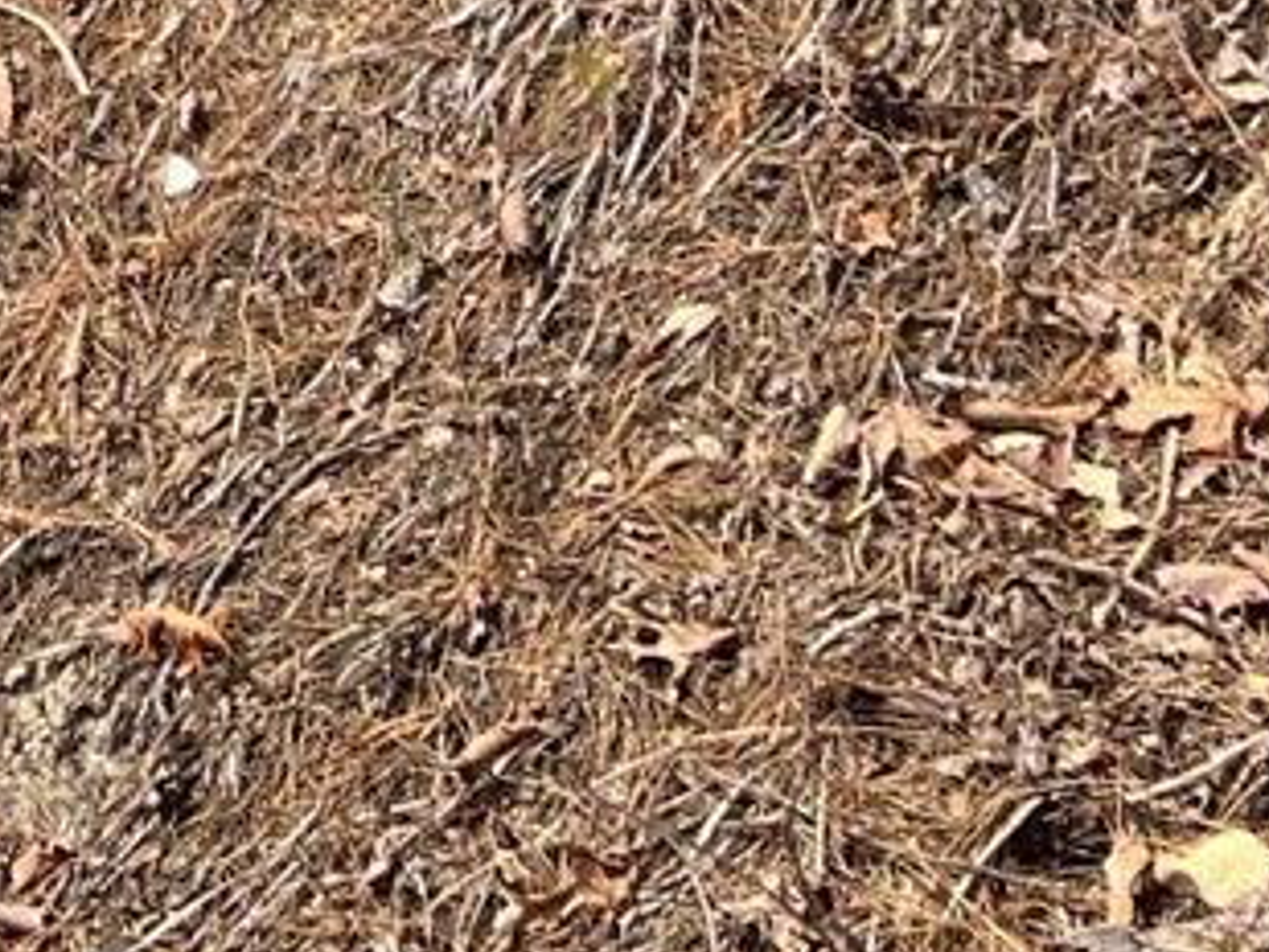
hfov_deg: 15.1
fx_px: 4217
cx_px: -926
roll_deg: -5.9
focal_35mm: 115
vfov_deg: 11.4
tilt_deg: -5.1
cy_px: -1034
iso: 50
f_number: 1.5
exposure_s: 1/2083
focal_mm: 5.7
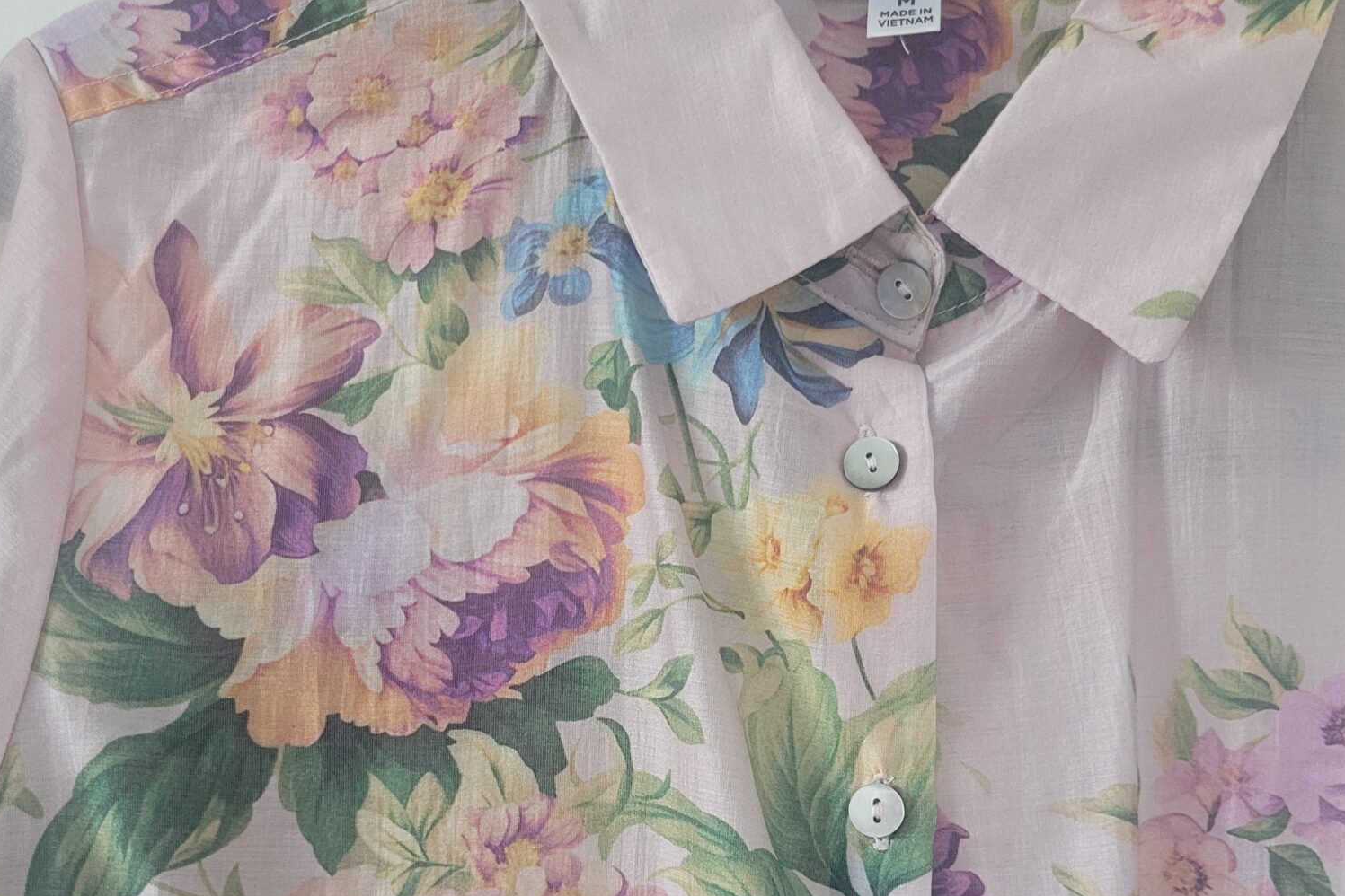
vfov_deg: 34.6
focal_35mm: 37
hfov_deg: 51.9
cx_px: 678
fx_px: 1382
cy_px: 746
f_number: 1.8
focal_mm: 5.4
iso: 640
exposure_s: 1/40
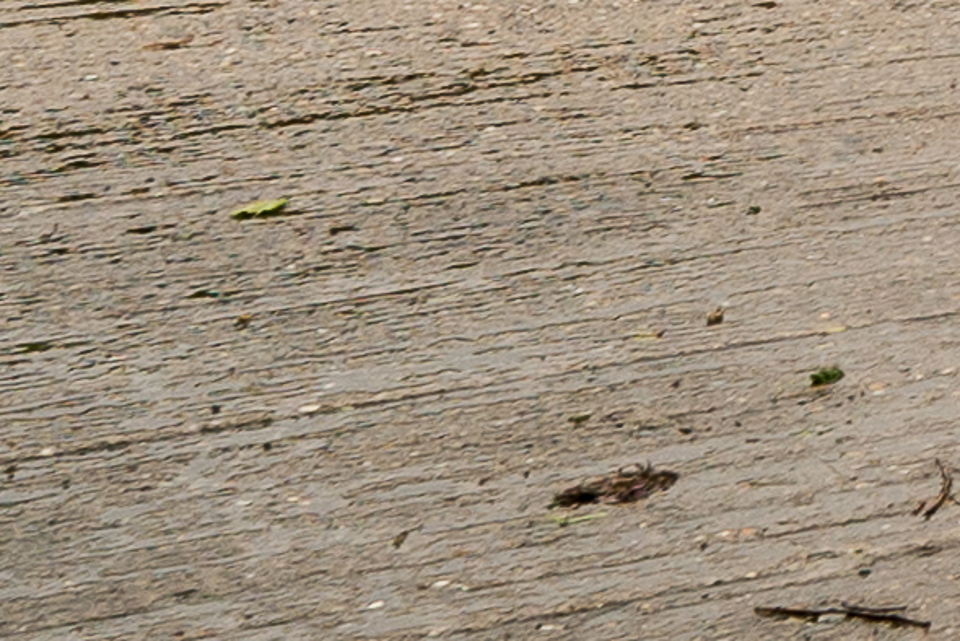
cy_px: -1194
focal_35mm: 115
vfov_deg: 9.6
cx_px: 2917
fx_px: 3068
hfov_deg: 11.0
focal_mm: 16
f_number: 9
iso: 320
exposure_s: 1/250
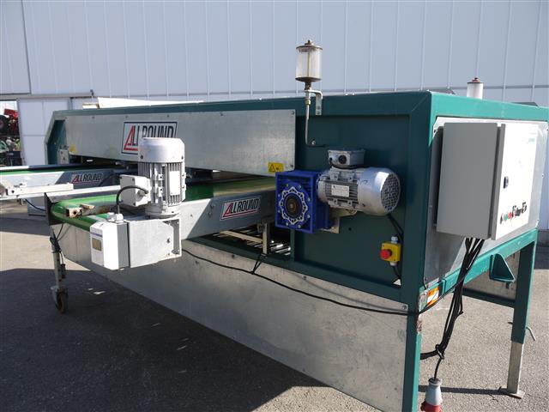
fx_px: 476
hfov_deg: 60.0
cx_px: 274
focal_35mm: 30
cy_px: 206
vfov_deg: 46.8
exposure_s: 1/250
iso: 100
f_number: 5.6
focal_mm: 15
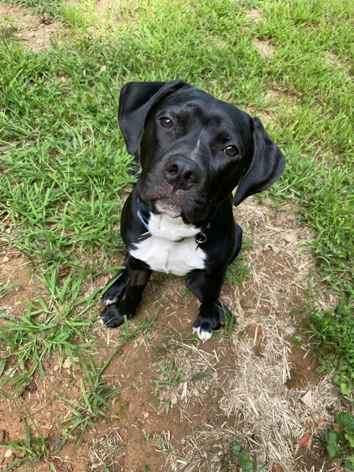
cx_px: 177
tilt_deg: -42.5
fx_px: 355
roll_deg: -12.8
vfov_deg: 67.3
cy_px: 236
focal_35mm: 26
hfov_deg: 53.0
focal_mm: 4.25
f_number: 1.8
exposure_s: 1/170
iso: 32
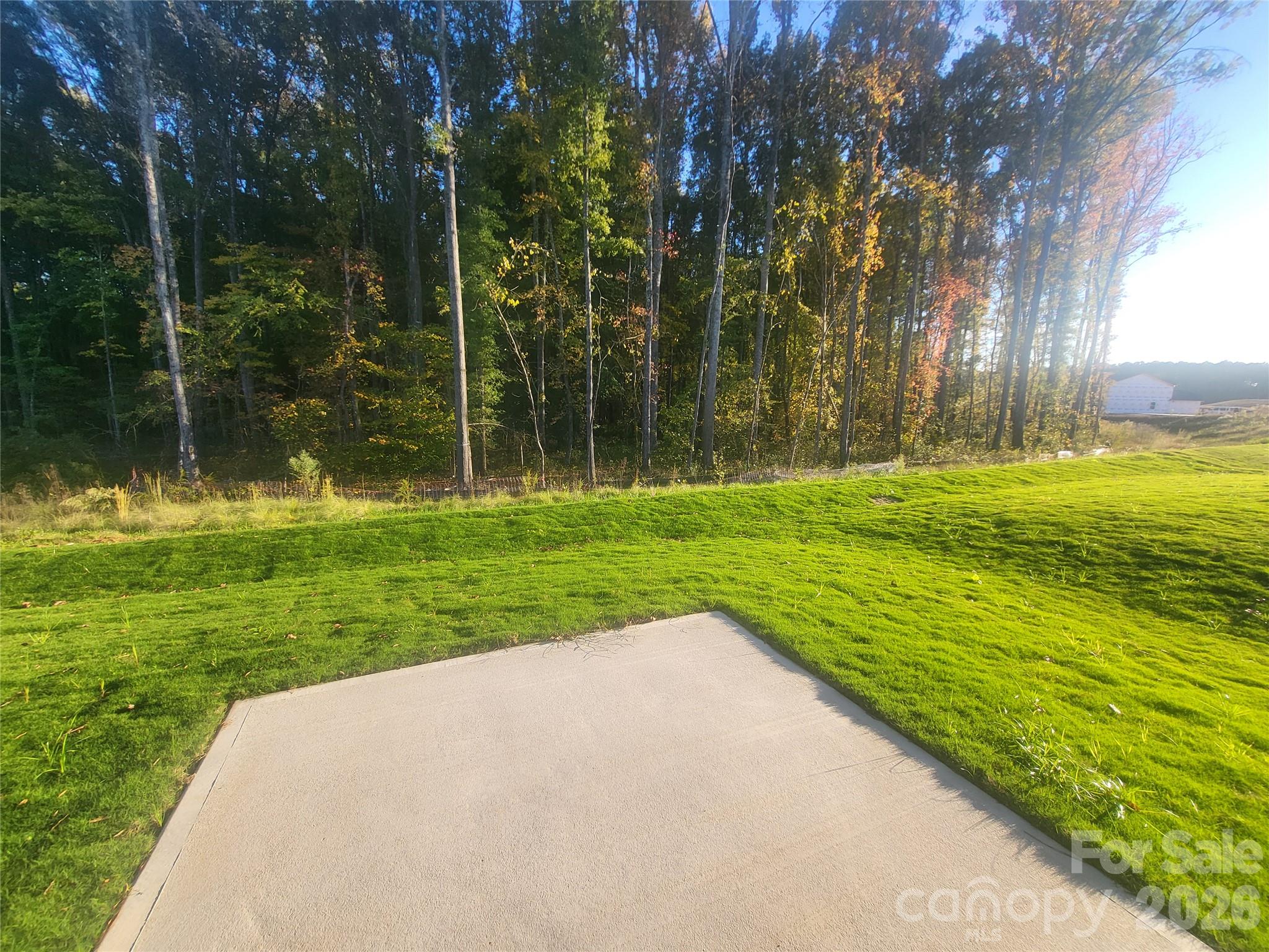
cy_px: 476
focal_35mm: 13
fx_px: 477
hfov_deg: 106.2
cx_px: 634
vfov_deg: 89.9
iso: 32
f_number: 2.2
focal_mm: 1.74
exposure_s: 1/338
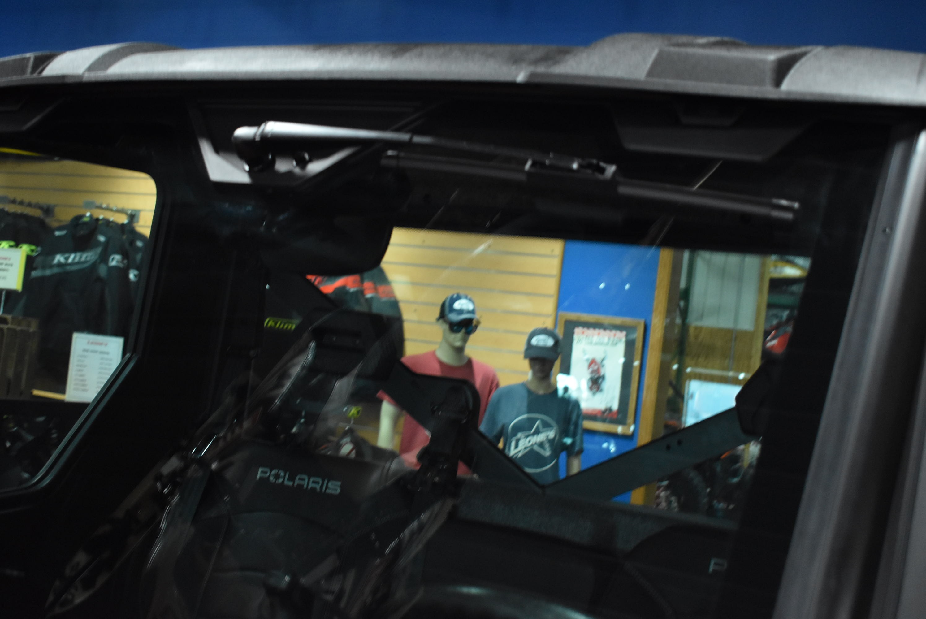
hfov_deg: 42.3
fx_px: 1197
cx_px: 463
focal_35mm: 46
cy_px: 310
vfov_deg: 29.0
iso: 2500
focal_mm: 31
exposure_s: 1/125
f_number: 4.2
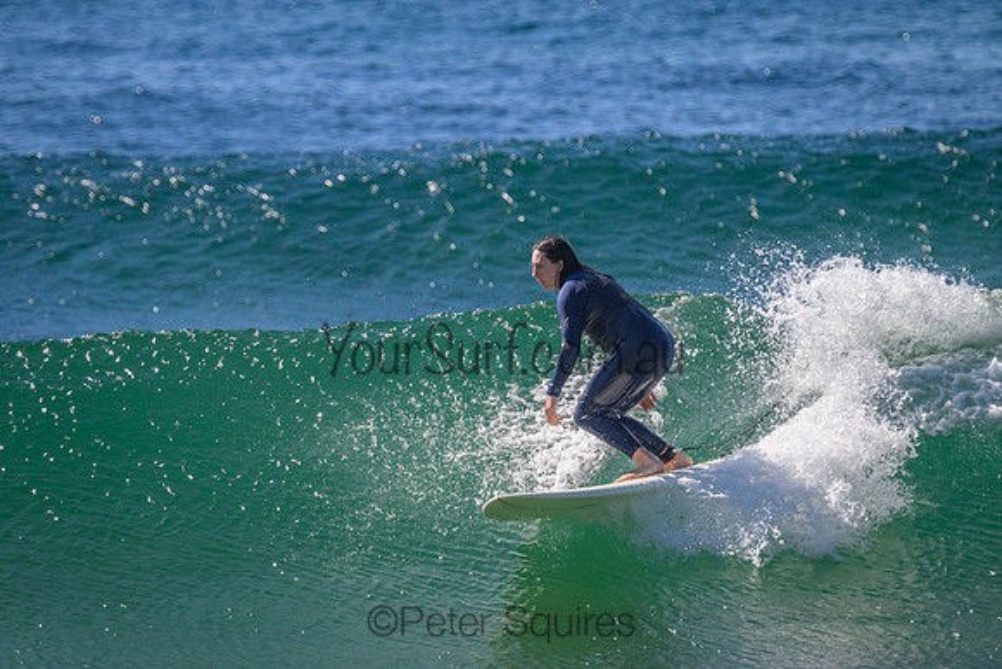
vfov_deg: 1.7
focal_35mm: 800
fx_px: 22271
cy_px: 334
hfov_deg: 2.6
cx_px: 501
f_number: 11
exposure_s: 1/2000
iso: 1800
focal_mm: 800
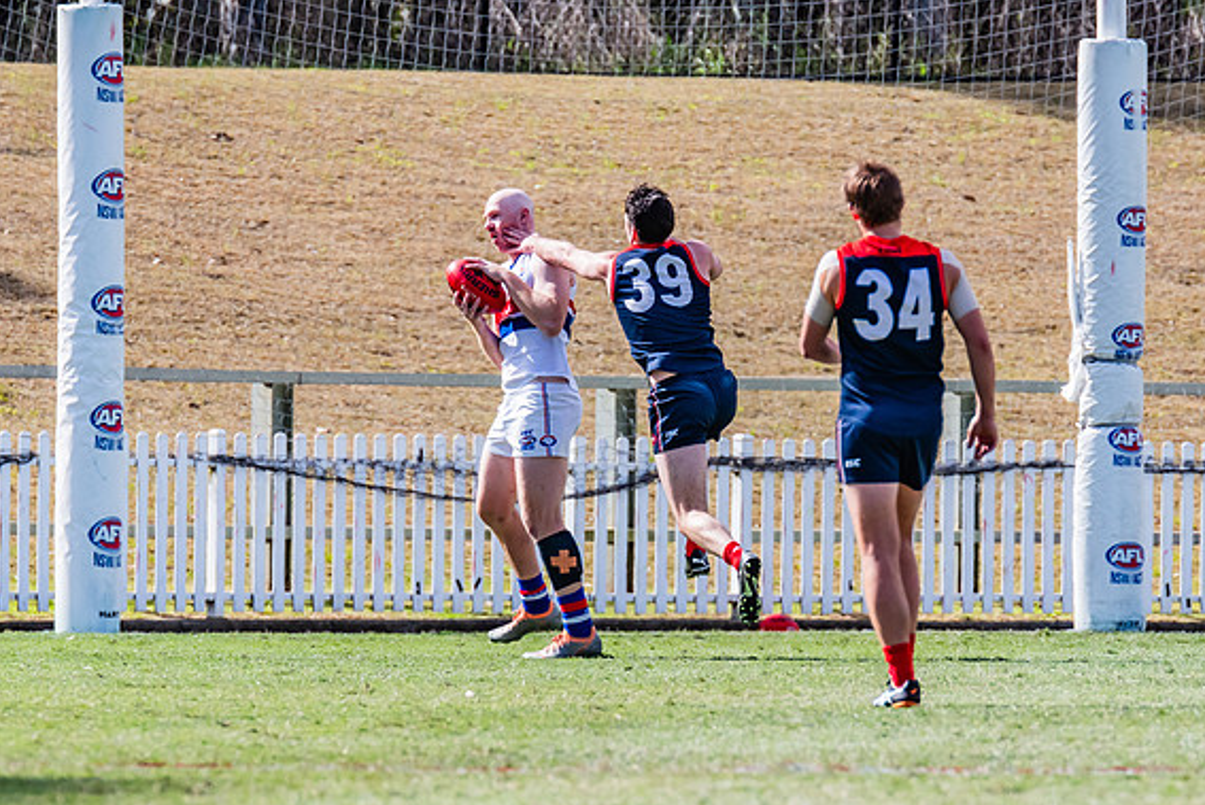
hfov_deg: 3.1
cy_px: 368
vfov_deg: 2.1
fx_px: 22476
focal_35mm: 671
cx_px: 606
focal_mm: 420
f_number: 8
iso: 800
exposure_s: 1/2000
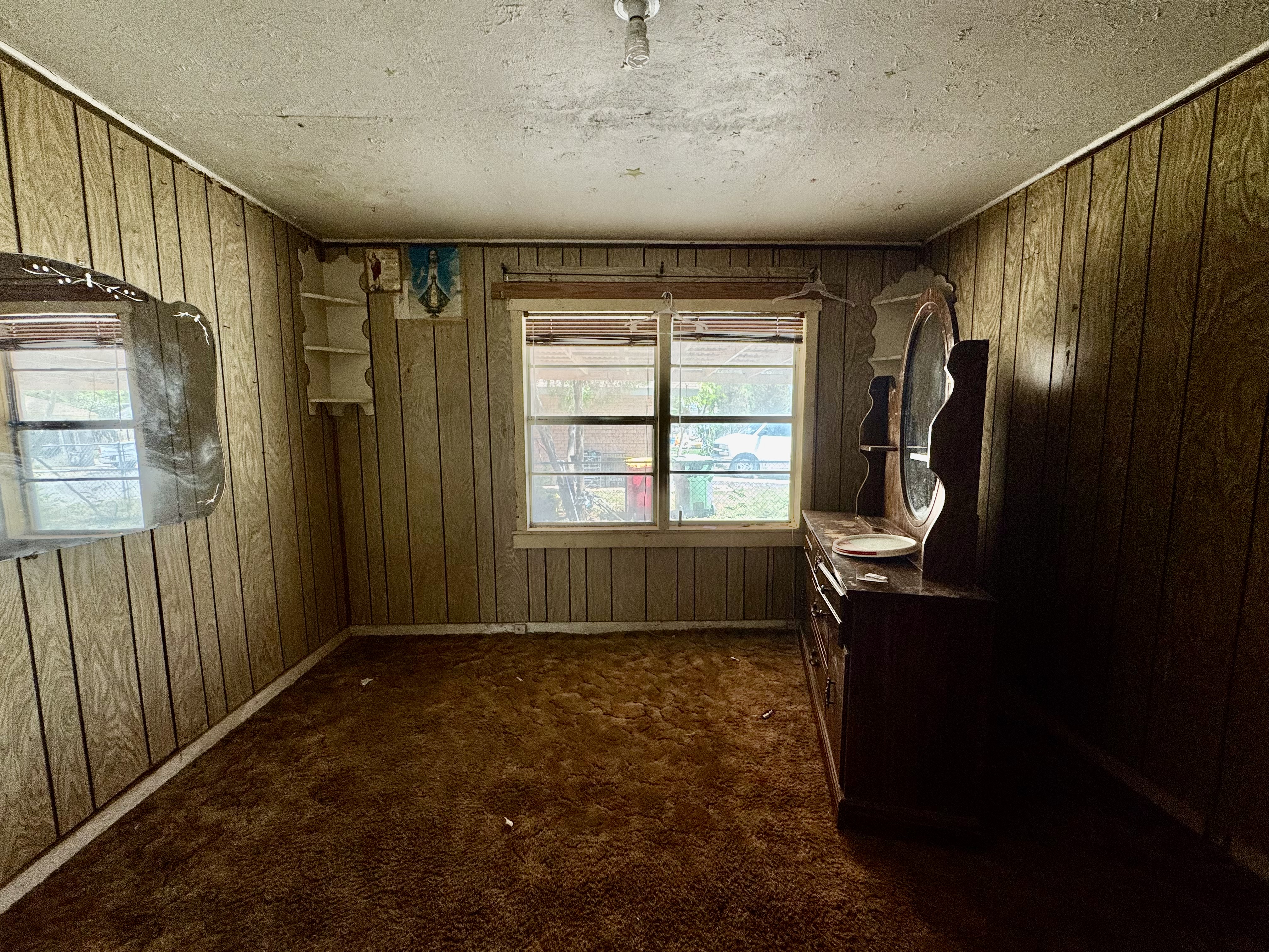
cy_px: 476
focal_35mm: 14
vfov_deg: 85.7
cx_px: 634
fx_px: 513
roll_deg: +0.0
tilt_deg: -5.3
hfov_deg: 102.1
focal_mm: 2.22
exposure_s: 1/99
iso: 100
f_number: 2.2
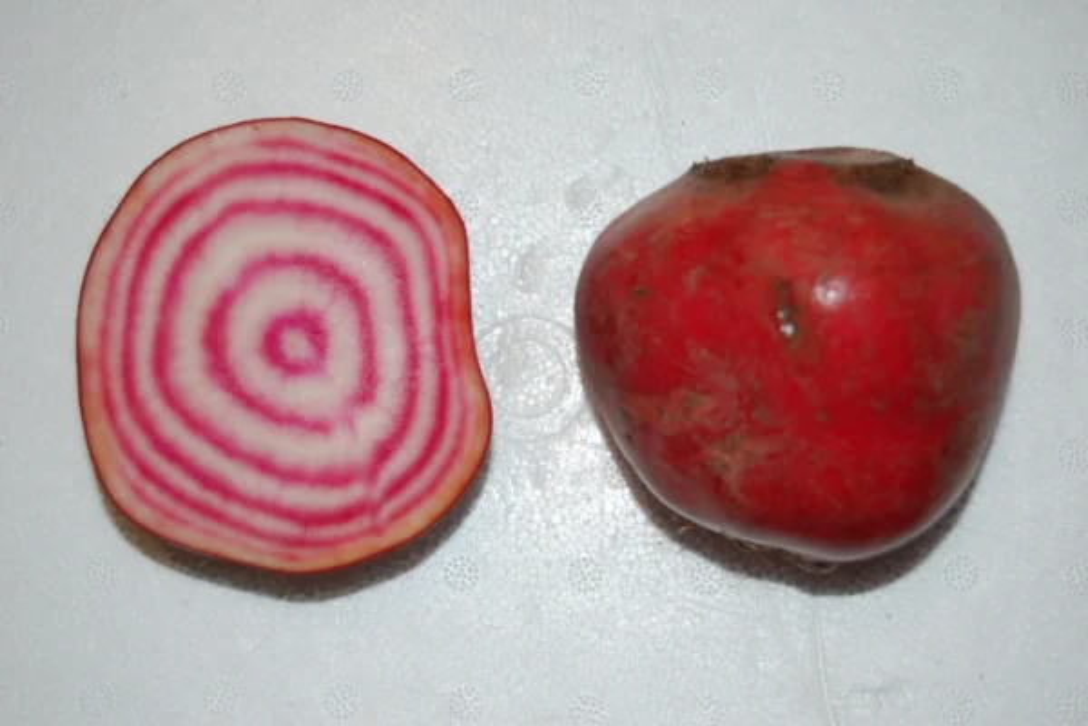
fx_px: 2040
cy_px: 363
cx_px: 544
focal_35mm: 68
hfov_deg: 29.9
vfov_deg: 20.2
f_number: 5.3
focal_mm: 45
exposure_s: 1/60
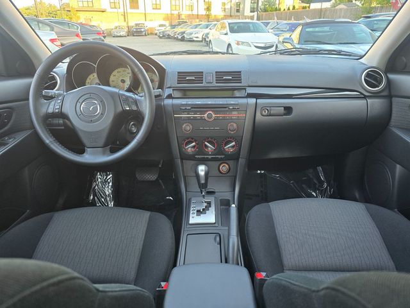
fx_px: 272
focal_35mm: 23
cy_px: 154
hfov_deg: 73.9
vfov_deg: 58.9
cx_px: 205
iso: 160
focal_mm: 6.3
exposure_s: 1/120
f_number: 1.7
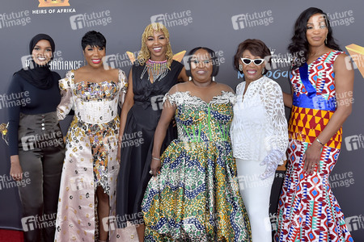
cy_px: 121
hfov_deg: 73.7
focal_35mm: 24
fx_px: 243
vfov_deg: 53.1
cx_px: 182
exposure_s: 1/250
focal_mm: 24
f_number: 7.1
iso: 250
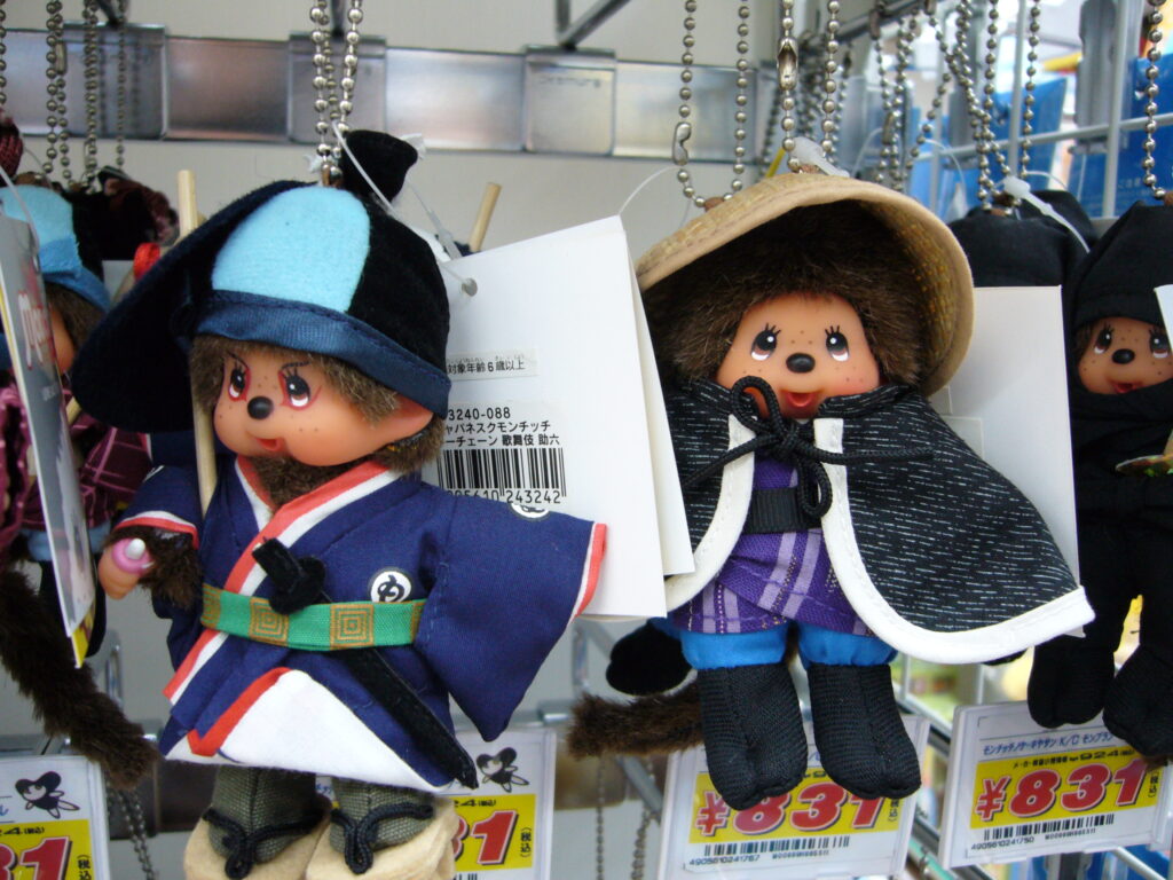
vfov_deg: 40.7
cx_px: 586
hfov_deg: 52.6
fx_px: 1186
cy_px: 440
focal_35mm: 35
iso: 200
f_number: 2.8
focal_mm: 5.8
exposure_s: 1/15
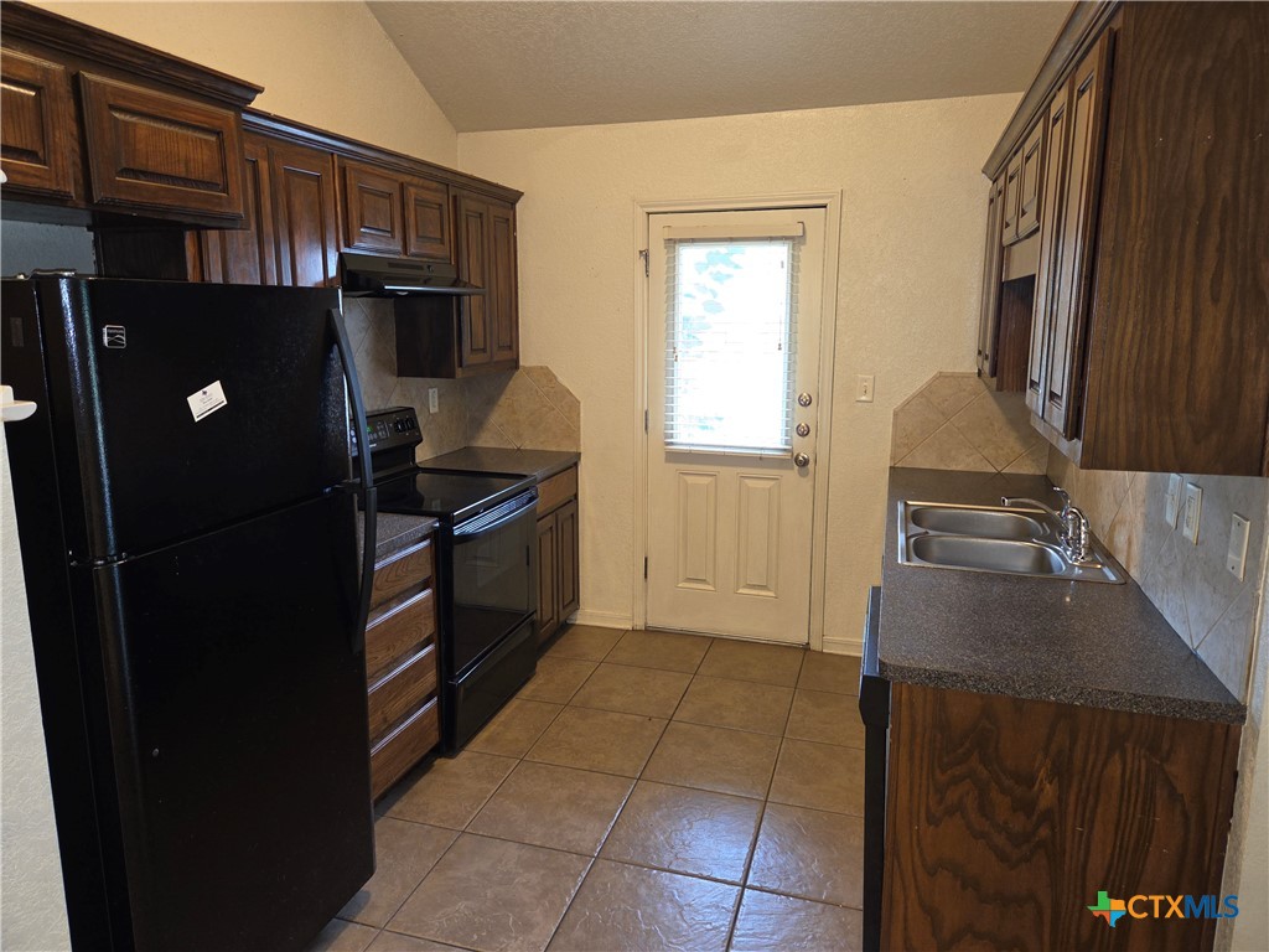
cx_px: 634
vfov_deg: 58.9
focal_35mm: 23
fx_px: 843
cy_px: 476
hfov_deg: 73.9
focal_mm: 5.4
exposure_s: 1/24
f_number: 1.8
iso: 100
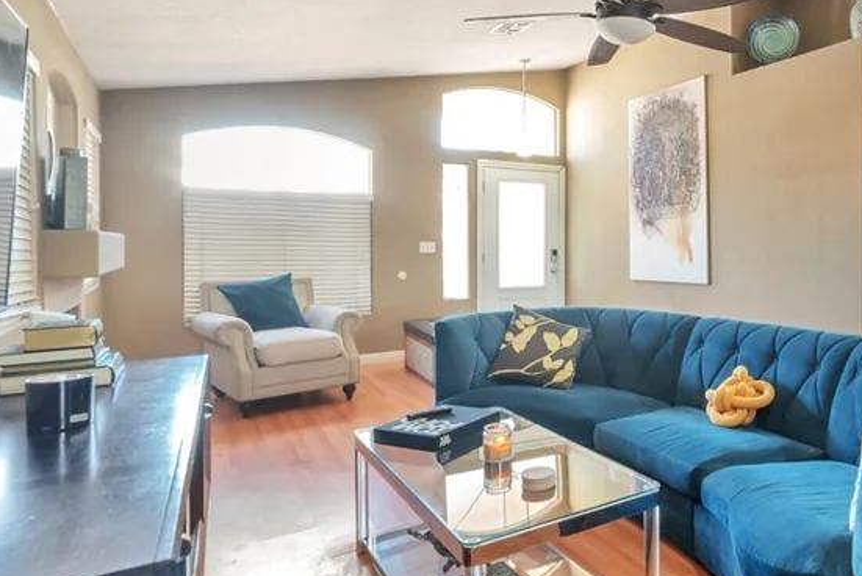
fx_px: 623
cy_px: 254
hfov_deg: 63.2
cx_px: 695
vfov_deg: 49.5
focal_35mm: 26
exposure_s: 2.5
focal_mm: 14
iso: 100
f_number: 11
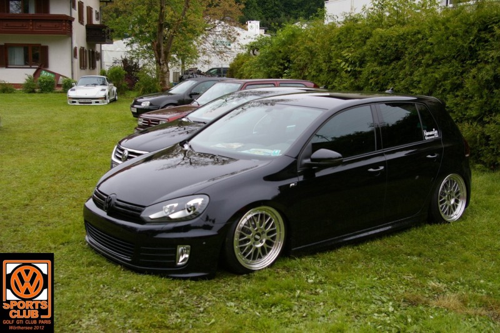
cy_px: 166
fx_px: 583
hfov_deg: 46.4
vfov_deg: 31.9
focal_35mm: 42
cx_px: 250
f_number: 5.6
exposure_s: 1/125
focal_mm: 28
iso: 200
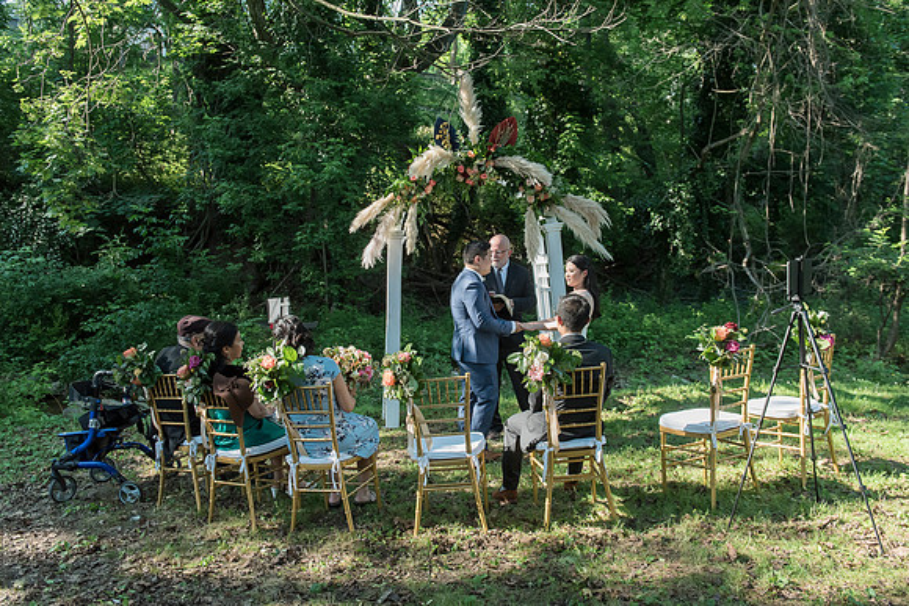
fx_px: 808
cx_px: 462
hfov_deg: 58.7
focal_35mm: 32
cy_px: 272
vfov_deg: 41.1
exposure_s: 1/1000
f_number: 4
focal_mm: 29
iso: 1000
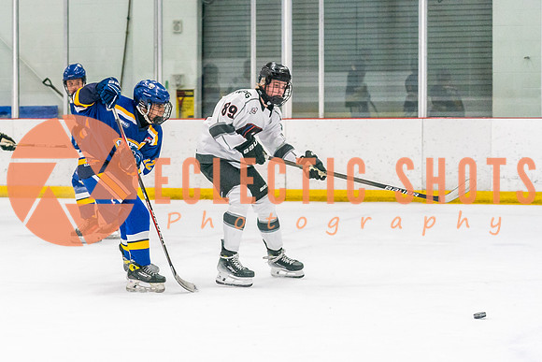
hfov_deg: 15.2
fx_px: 2007
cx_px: 80
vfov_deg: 10.3
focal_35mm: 133
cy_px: 113
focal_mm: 70
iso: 3200
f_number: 2.8
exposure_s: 1/1250
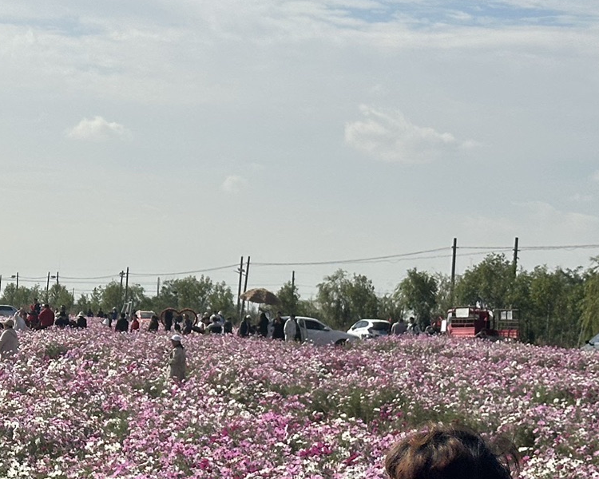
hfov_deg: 15.1
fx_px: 2216
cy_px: 264
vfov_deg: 12.3
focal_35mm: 125
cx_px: -15
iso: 64
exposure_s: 1/13699
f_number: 1.78
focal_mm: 6.86
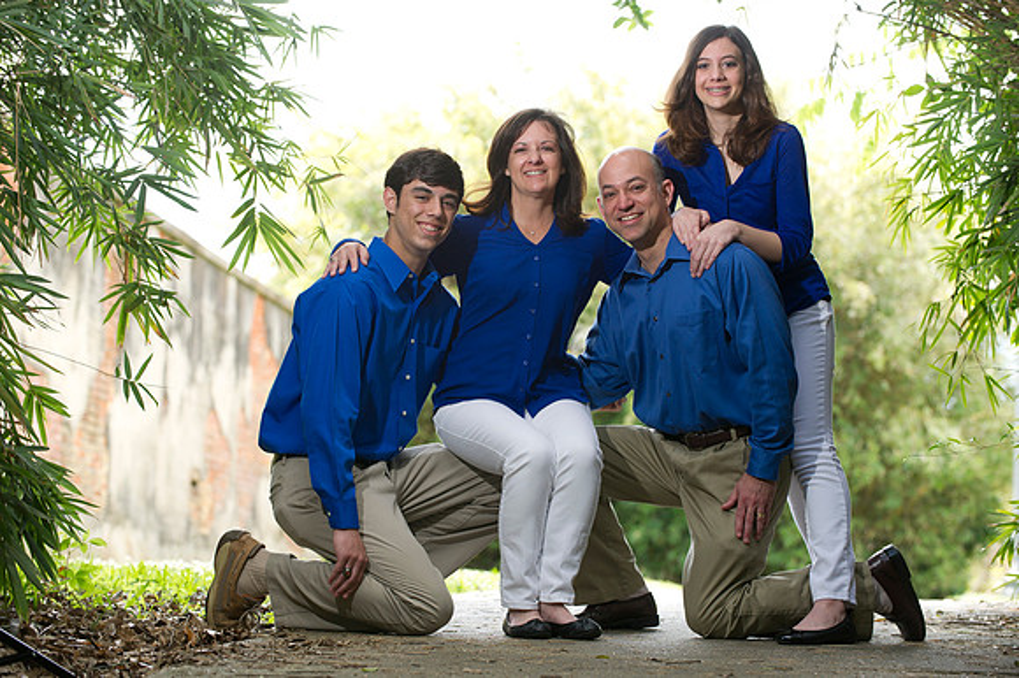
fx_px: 3112
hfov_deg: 18.6
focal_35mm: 110
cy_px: 339
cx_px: 510
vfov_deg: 12.4
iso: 320
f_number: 4
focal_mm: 110
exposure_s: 1/125
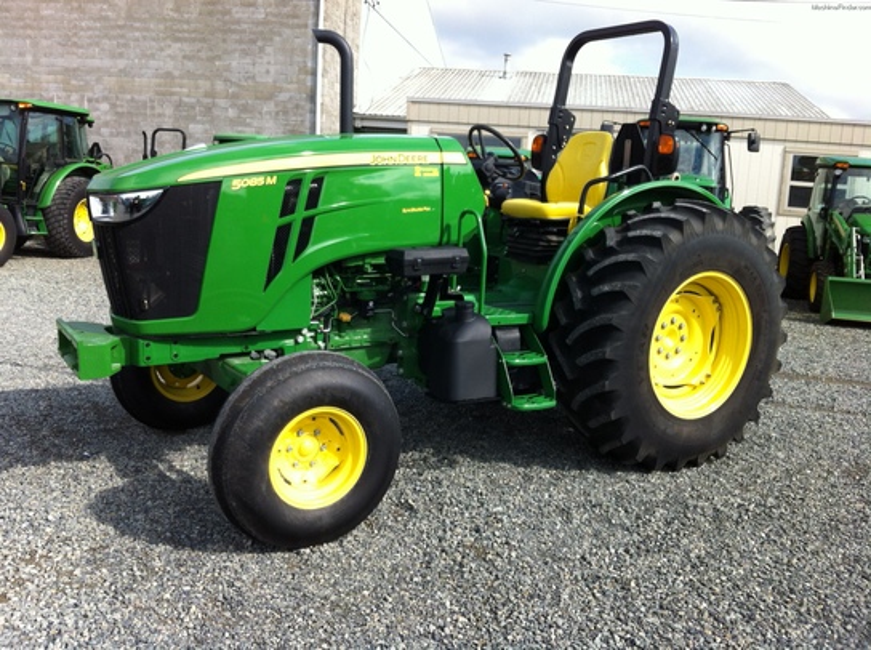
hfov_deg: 52.7
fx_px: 879
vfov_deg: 40.6
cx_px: 436
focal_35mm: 35
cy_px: 325
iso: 80
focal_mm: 3.85
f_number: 2.8
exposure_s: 1/730
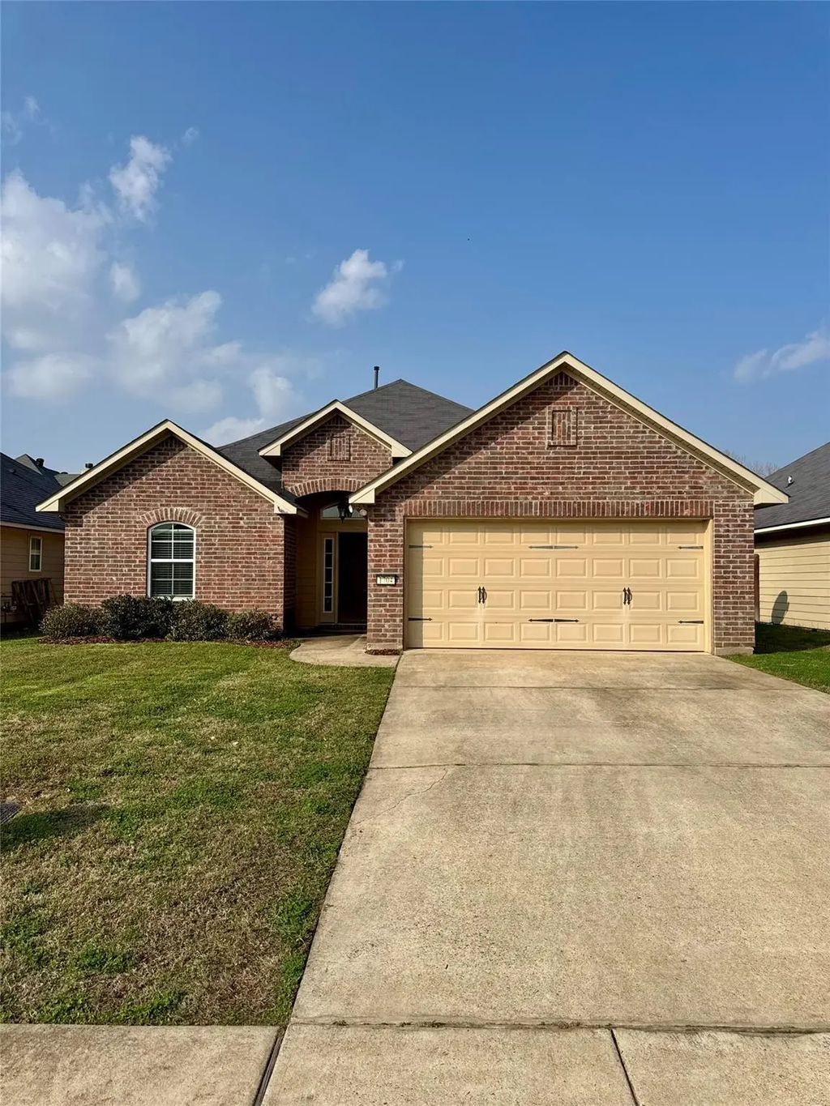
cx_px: 415
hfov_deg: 56.8
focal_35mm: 24
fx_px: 767
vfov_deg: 71.6
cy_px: 553
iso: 80
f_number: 1.78
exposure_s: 1/7092
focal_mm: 6.76
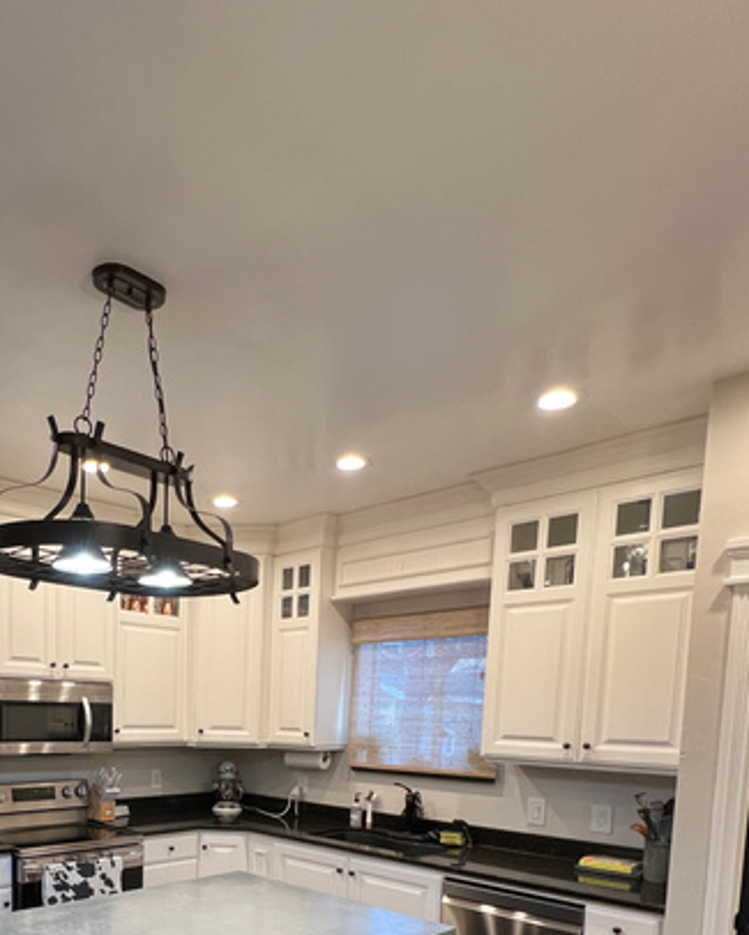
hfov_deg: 55.5
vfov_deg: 62.7
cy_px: 781
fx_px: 665
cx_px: 173
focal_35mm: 24
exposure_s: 1/120
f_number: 1.8
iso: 200
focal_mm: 1.57
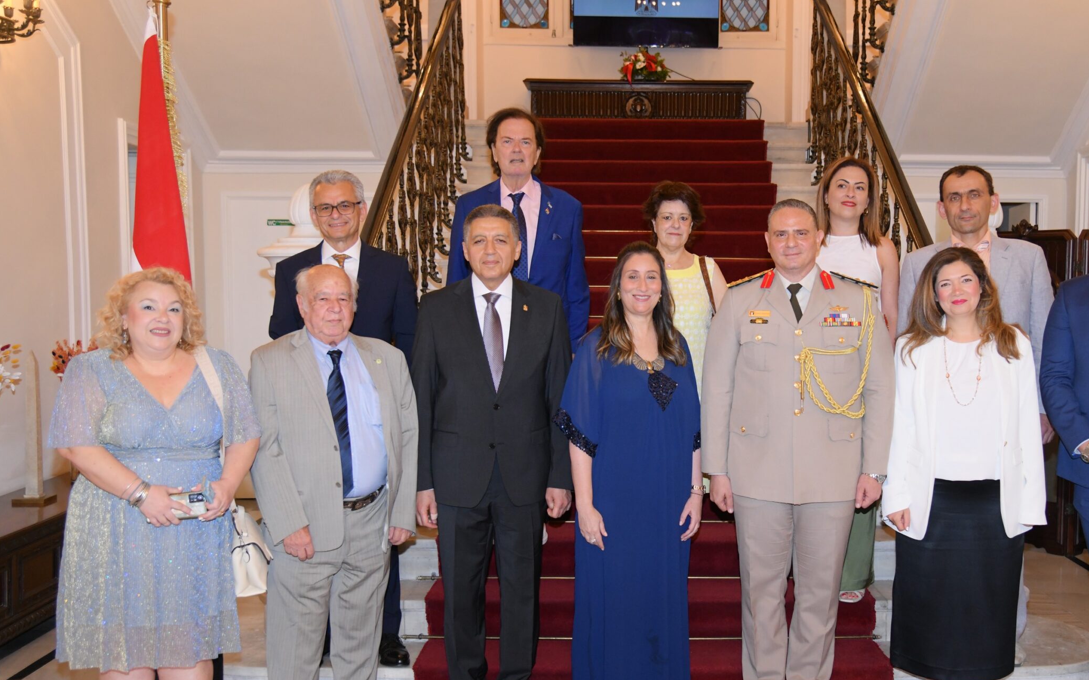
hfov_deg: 45.9
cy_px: 374
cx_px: 657
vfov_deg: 29.8
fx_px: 1276
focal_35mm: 43
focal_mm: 34
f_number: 4
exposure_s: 1/250
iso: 1600
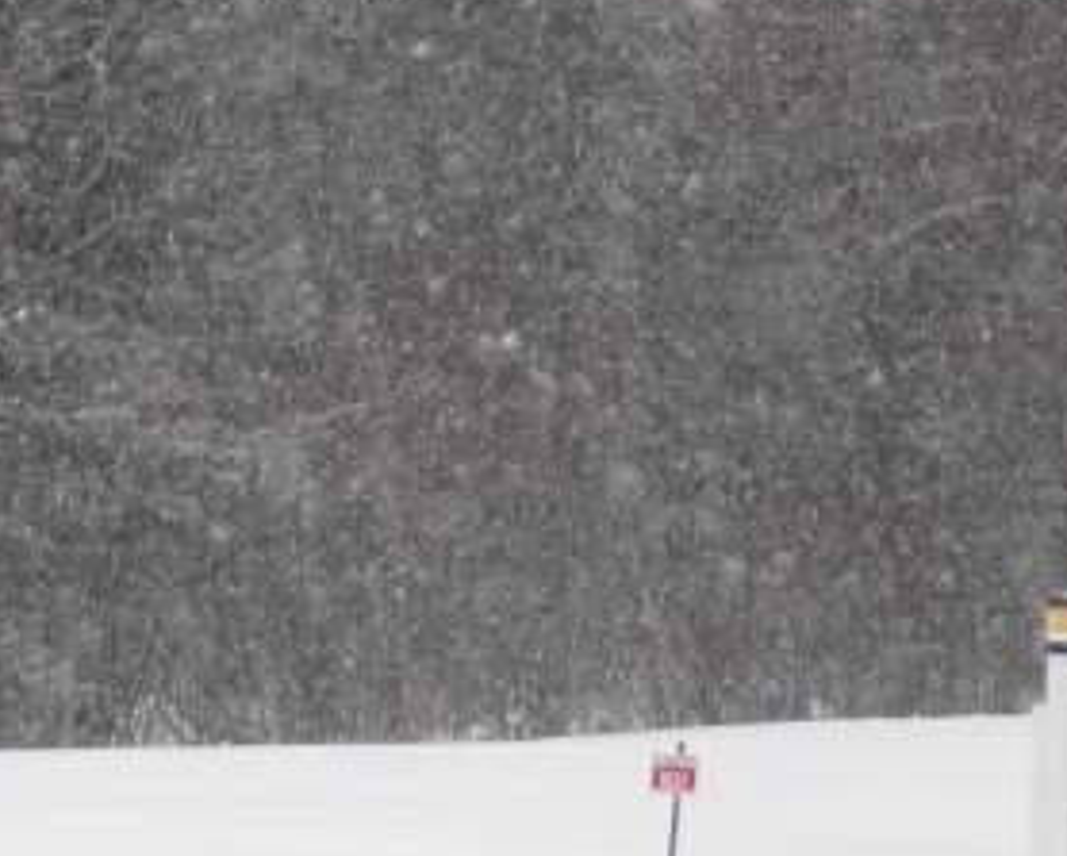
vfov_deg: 3.4
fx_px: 14384
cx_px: 33
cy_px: -315
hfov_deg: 4.2
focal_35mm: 455
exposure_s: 1/160
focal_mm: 90
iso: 160
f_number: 5.6
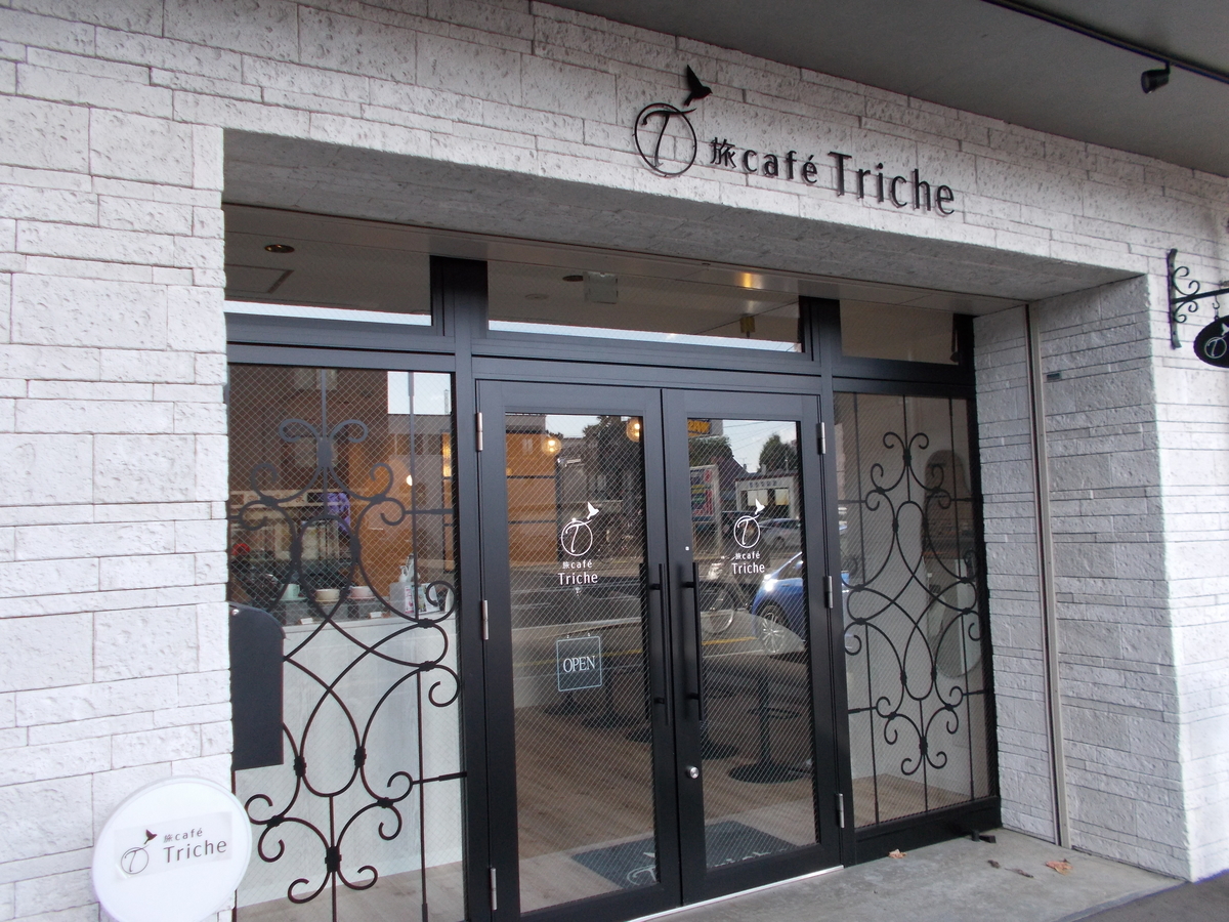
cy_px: 461
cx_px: 614
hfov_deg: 60.0
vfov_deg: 46.8
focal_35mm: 30
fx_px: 1065
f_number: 3.4
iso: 180
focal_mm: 5.3
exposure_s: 1/250
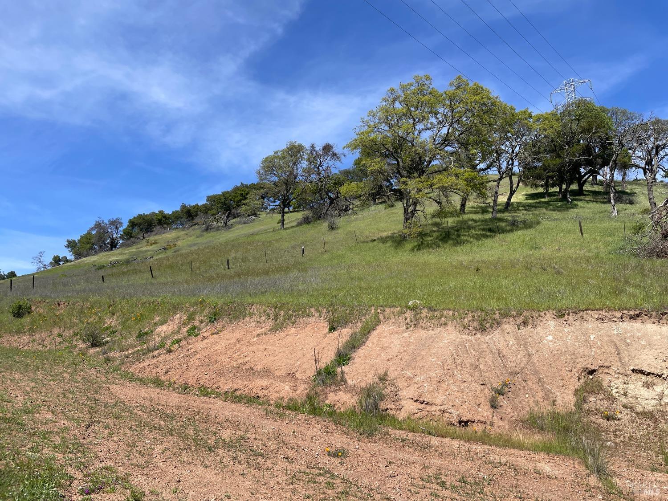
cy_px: 250
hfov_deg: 67.3
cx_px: 334
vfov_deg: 53.1
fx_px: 502
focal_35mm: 26
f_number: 1.6
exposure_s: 1/3125
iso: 32
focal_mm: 4.2
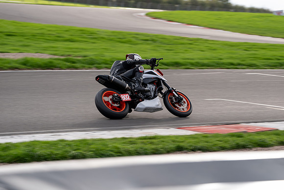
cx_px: 142
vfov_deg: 8.6
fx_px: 1262
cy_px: 95
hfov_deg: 12.8
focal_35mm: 160
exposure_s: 1/400
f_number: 5
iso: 160
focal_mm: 160
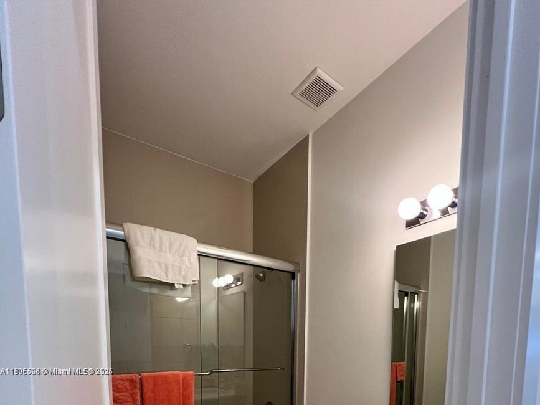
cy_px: 372
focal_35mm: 18
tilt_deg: -4.6
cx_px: 279
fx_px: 281
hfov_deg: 87.7
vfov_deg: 59.7
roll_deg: +0.0
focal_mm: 1.57
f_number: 1.8
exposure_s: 1/60
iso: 160
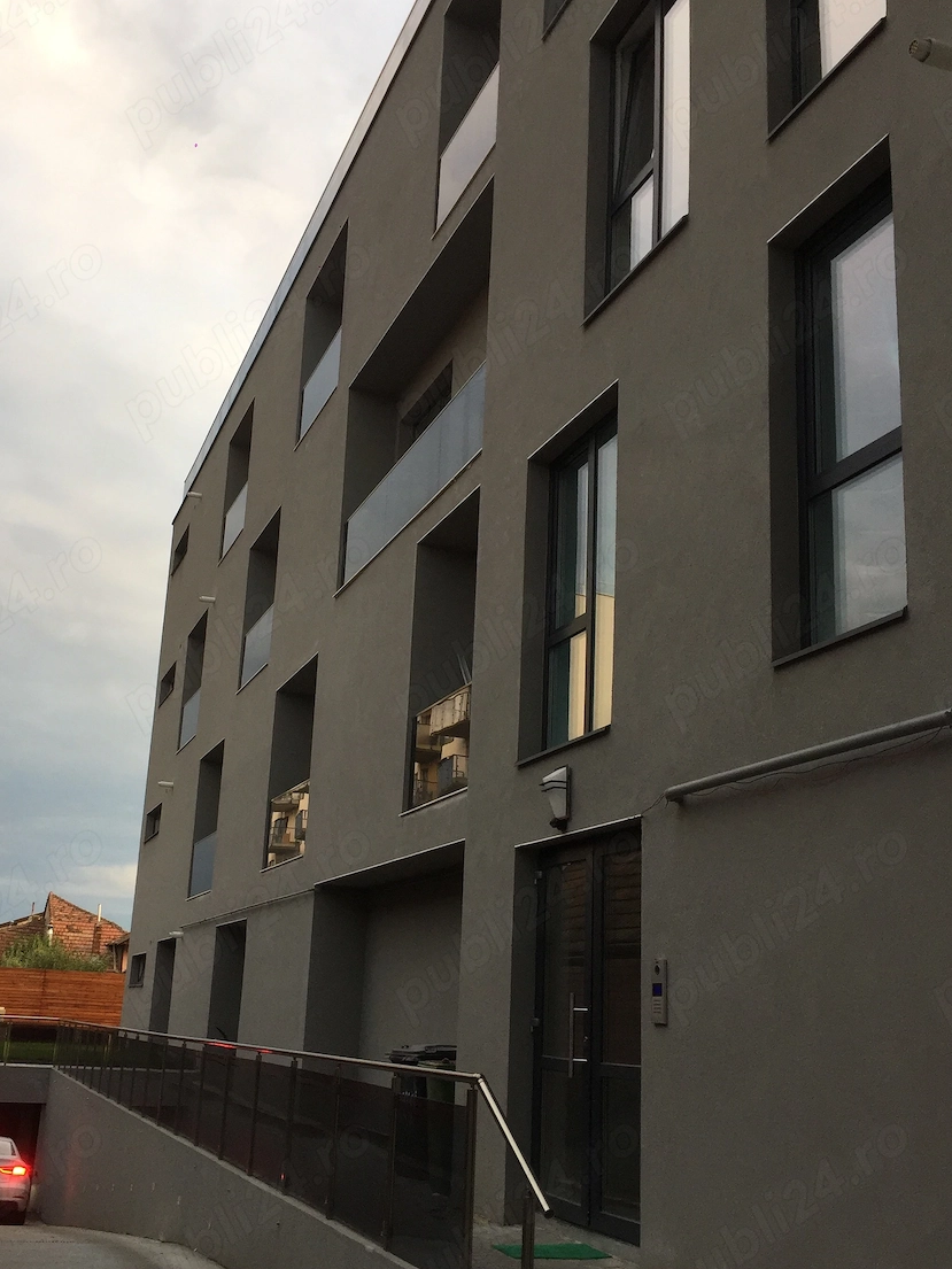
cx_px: 381
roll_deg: -4.2
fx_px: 1283
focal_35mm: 35
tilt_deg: +15.0
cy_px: 691
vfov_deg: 52.5
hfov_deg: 40.5
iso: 50
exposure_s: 1/100
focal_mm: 4.15
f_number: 2.2
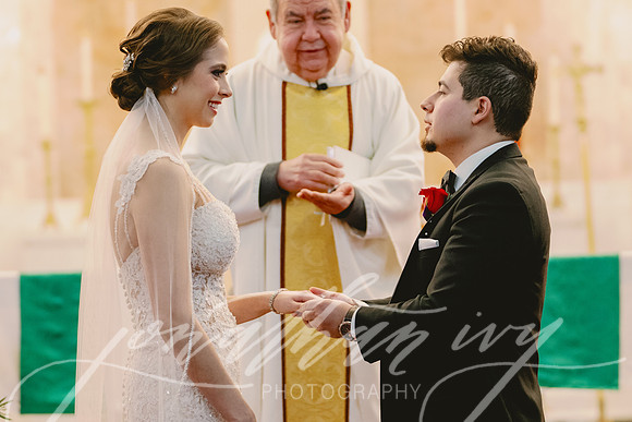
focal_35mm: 202
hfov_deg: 10.2
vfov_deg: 6.8
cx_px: 344
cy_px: 249
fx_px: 3543
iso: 3200
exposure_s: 1/125
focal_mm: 114
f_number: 2.8
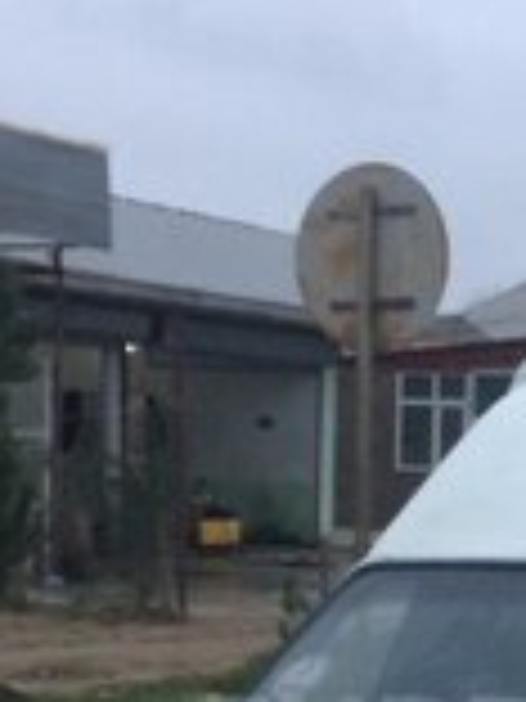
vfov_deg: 20.4
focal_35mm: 92
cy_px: 747
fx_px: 1864
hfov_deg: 15.7
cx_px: 539
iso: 64
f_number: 2.2
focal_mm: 4.15
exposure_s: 1/33
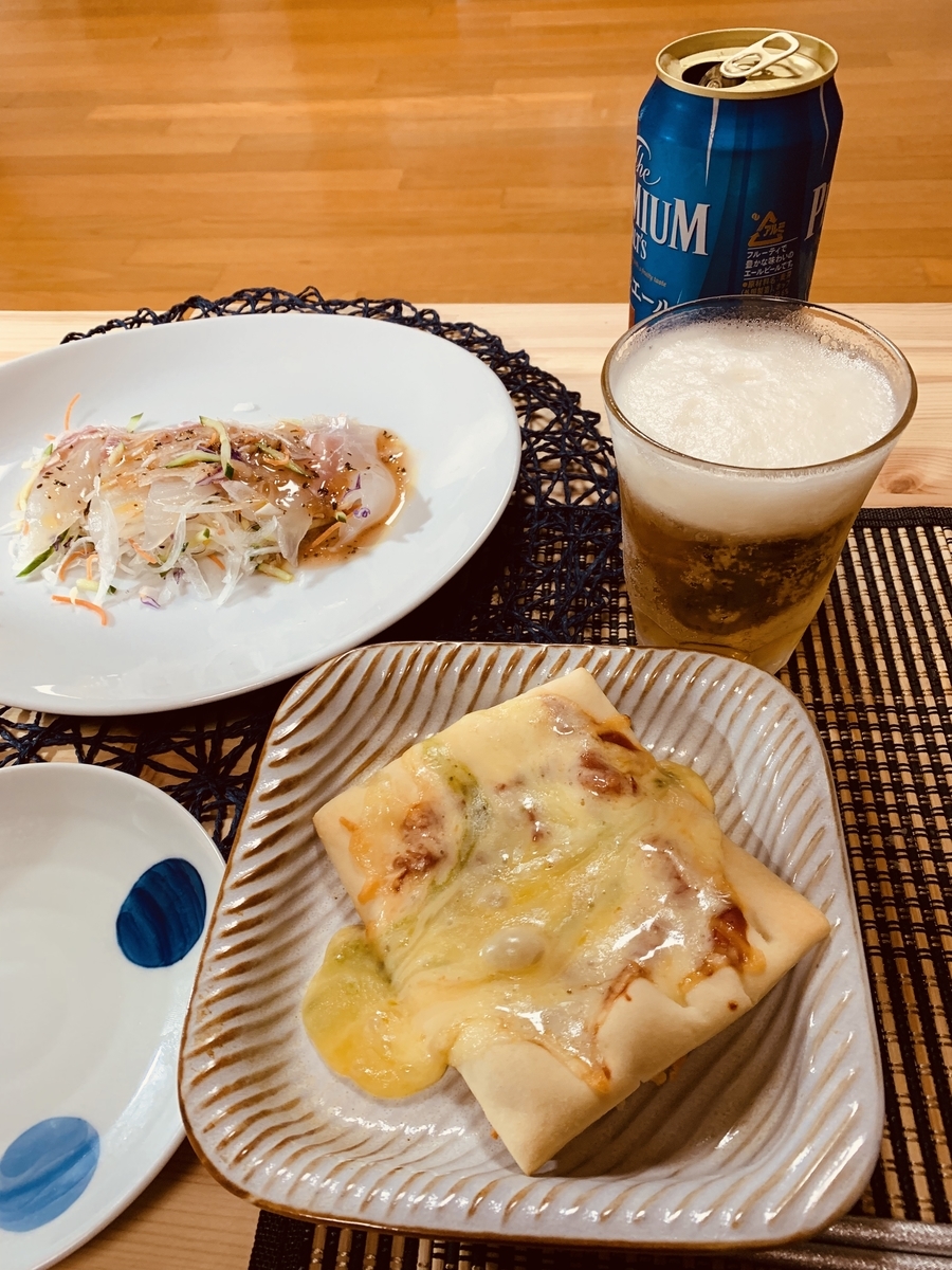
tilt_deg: -47.6
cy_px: 635
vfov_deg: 67.3
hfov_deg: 53.1
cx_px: 476
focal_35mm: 26
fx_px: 953
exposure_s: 1/50
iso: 160
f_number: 1.8
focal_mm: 4.25
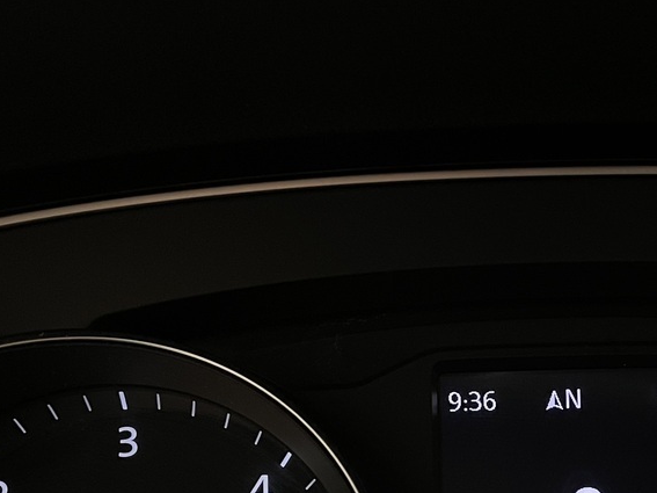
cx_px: 545
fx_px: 1252
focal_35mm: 66
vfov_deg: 21.1
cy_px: 548
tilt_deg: -18.7
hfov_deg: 28.6
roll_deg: +2.0
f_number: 1.6
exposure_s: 1/41
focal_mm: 4.2
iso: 400
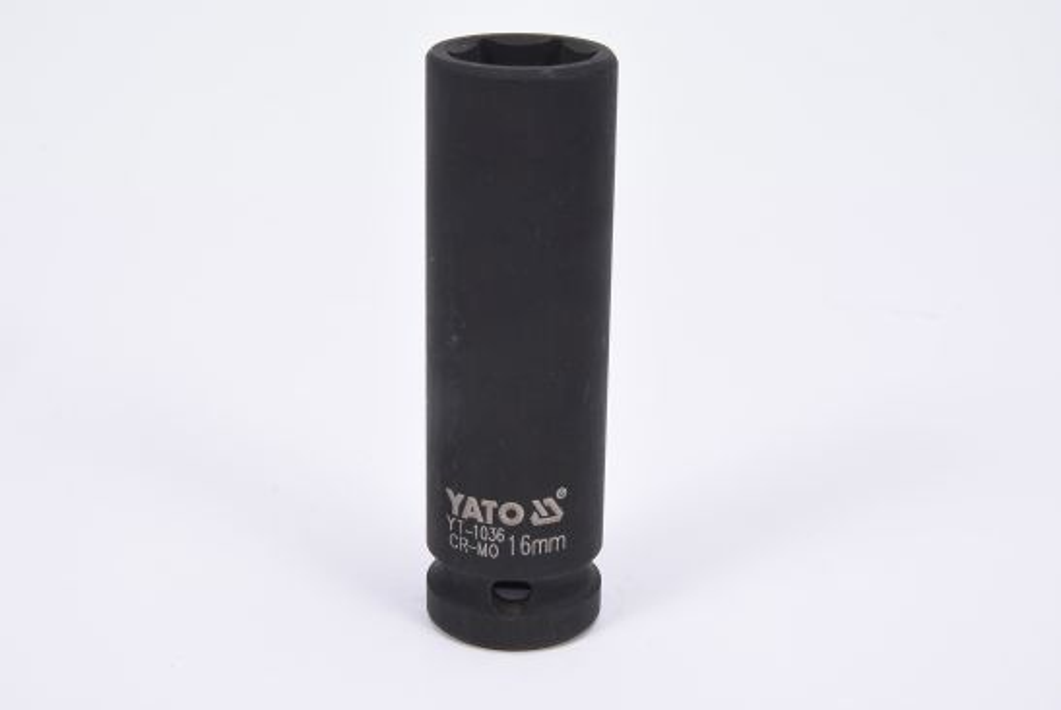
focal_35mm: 75
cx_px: 530
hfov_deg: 27.0
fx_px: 2213
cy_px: 355
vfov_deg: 18.2
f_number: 16
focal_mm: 50
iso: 250
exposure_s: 1/125
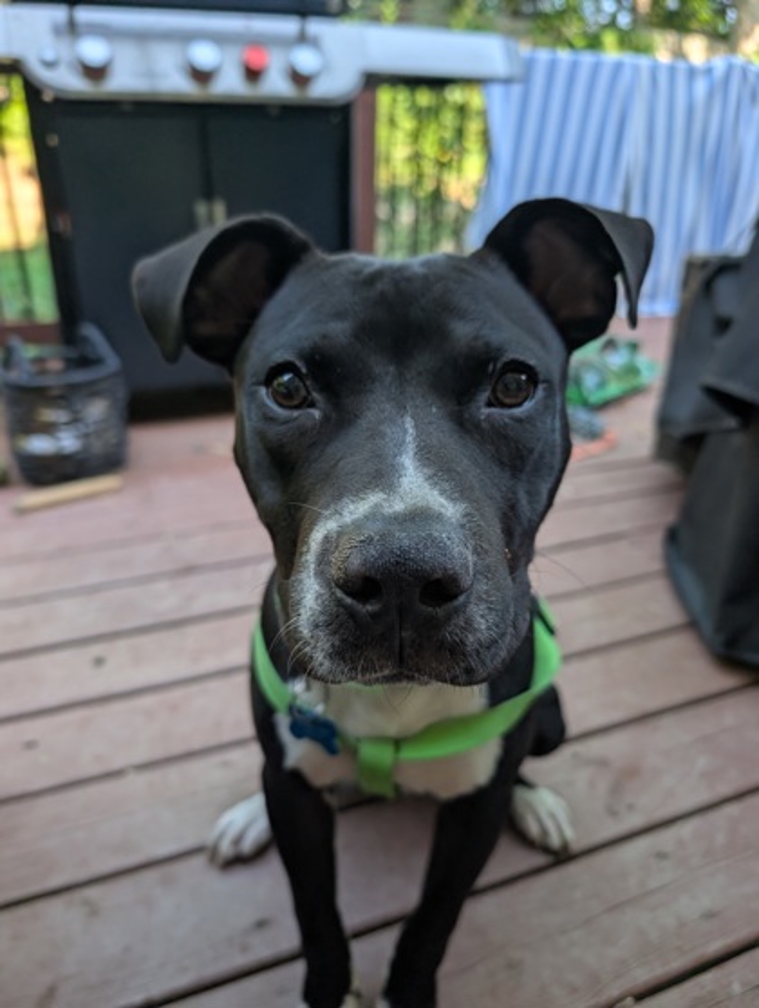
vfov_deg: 71.5
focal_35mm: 24
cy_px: 504
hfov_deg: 56.9
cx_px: 380
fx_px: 700
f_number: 1.68
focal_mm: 6.9
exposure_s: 1/1073
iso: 237
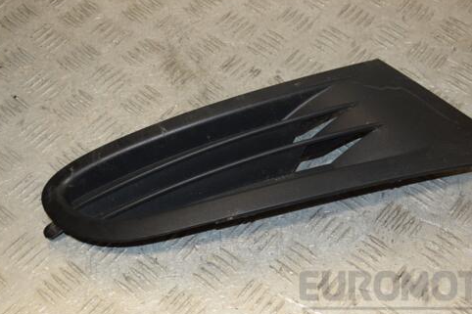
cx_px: 281
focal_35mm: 56
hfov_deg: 35.5
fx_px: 734
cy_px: 156
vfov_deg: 24.2
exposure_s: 1/200
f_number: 5.6
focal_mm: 30
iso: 800
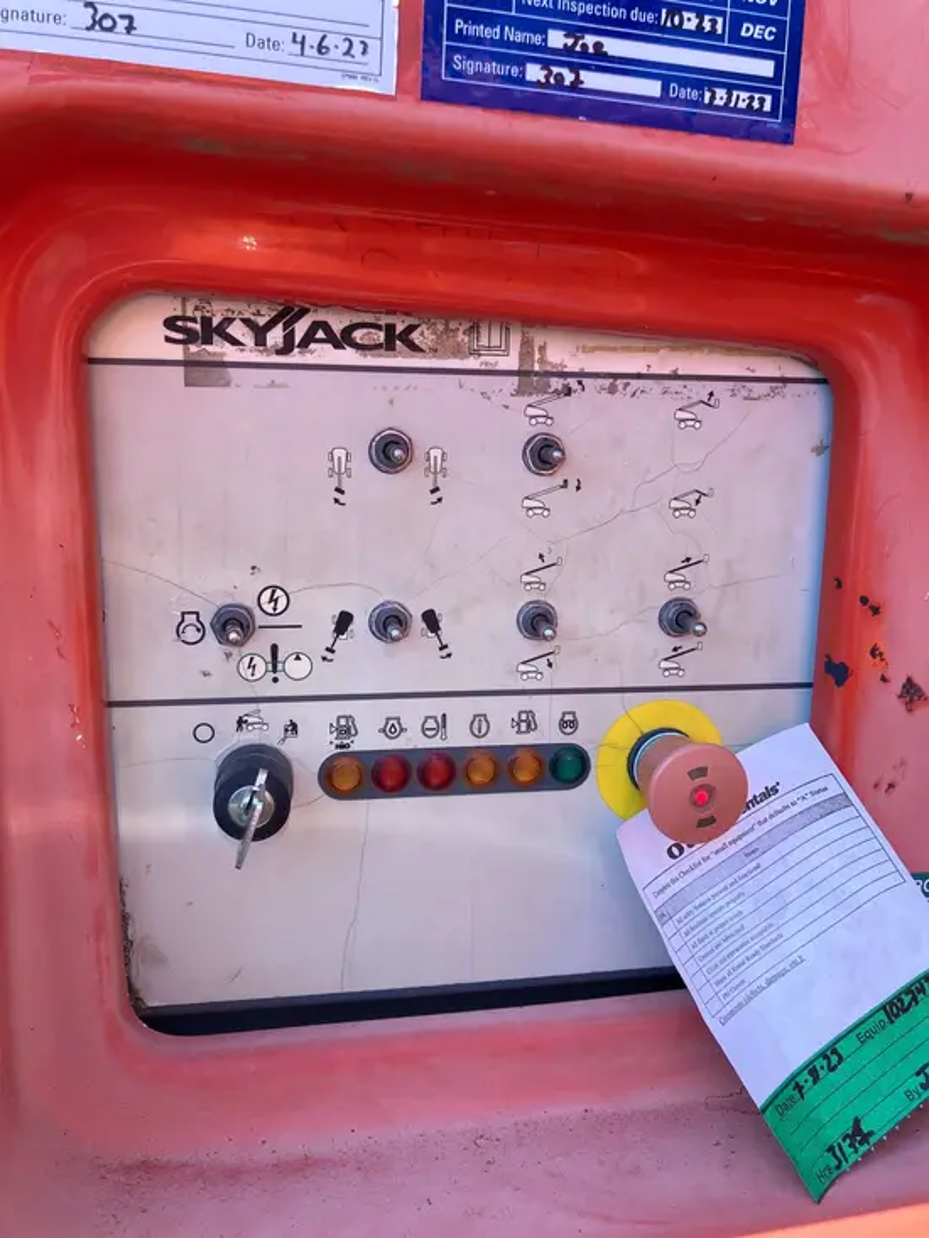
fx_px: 1002
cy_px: 619
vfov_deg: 63.4
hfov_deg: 49.8
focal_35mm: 28
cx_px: 464
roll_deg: -1.1
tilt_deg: -12.5
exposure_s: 1/254
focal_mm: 3.99
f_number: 1.8
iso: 25
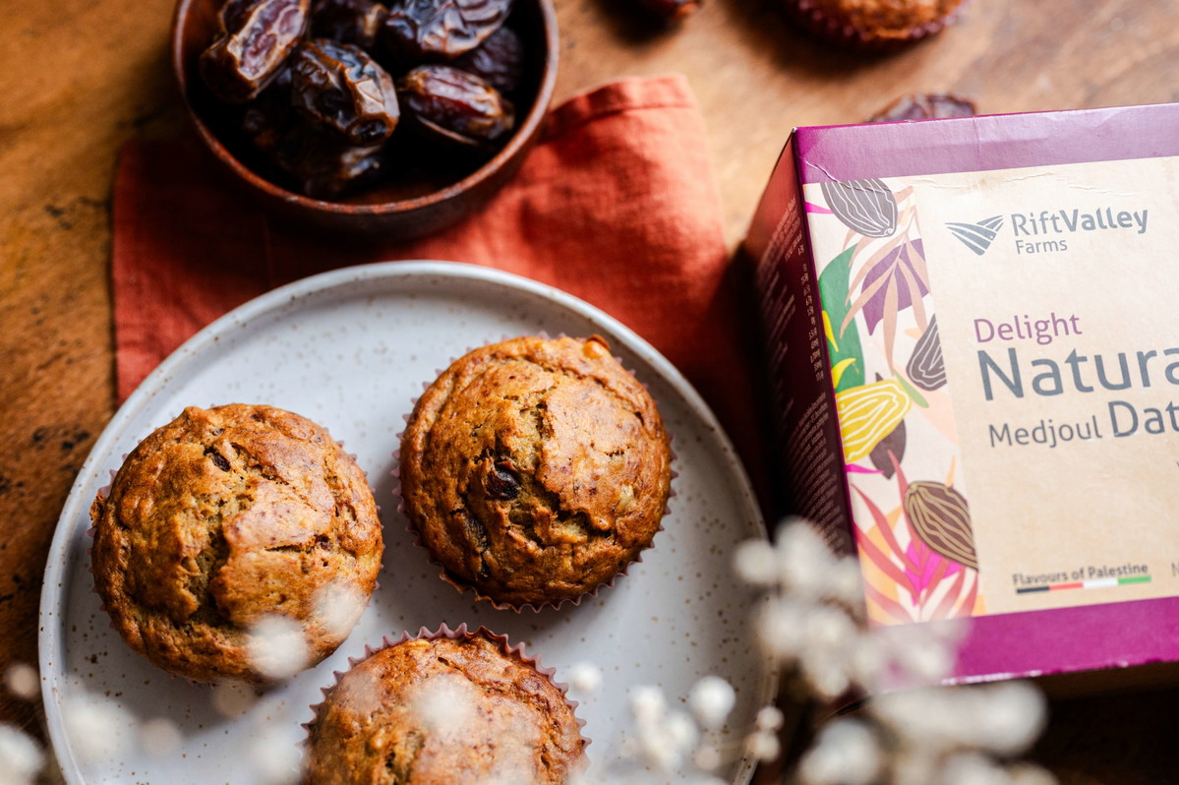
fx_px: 1637
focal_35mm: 50
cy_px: 392
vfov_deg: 27.0
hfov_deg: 39.6
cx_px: 590
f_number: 2.8
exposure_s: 1/125
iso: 1000
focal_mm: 50
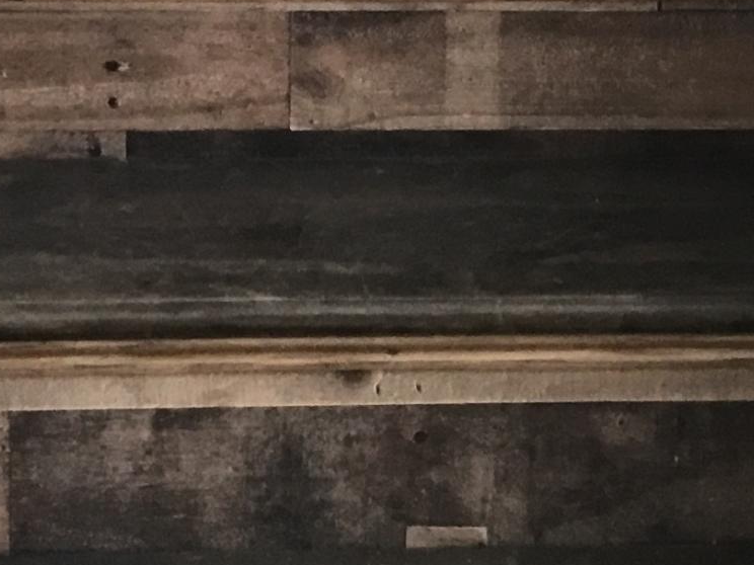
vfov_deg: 11.1
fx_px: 2723
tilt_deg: -8.8
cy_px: -435
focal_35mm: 125
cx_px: 474
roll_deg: +0.5
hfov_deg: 15.7
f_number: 2.4
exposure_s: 1/30
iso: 40
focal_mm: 3.3
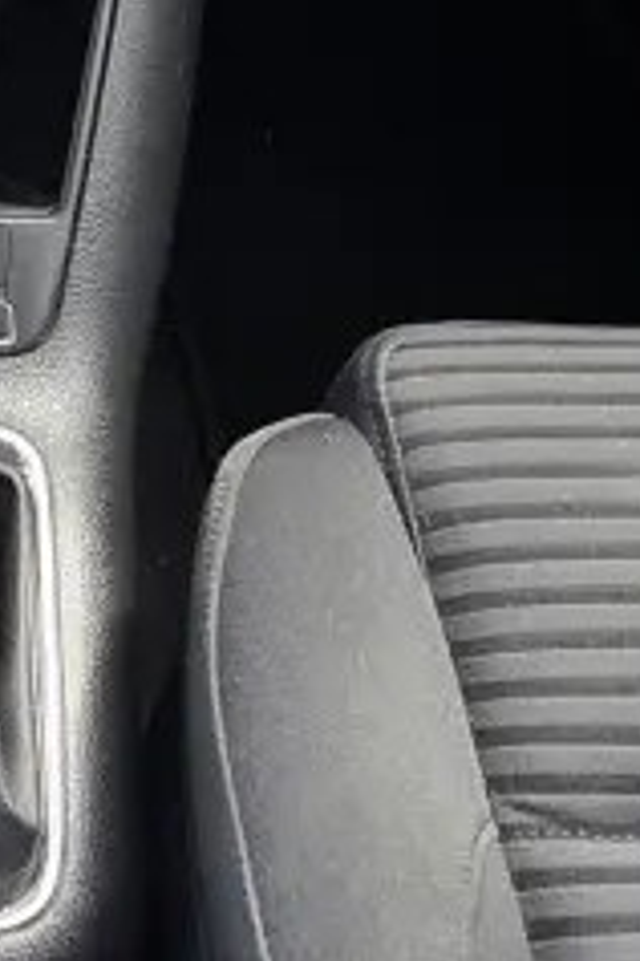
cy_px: -219
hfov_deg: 15.1
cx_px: -405
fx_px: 2186
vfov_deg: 22.6
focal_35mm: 82
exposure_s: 1/100
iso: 32
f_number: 1.9
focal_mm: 2.2
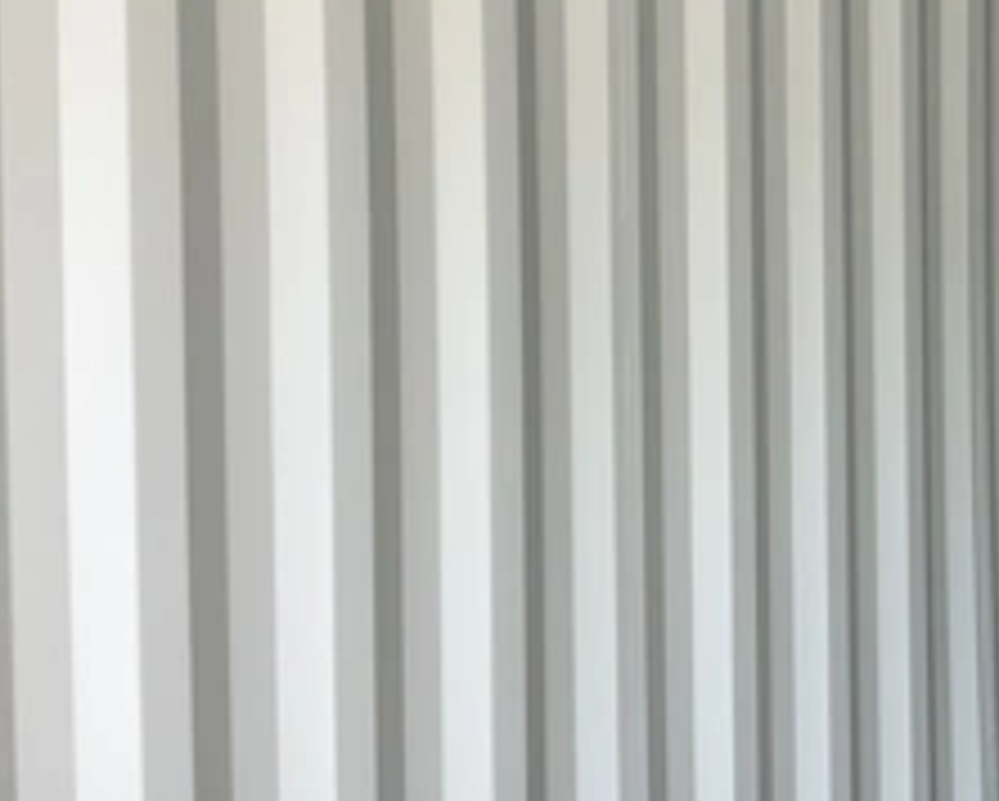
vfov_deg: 29.5
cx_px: 810
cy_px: 256
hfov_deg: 35.4
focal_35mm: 51
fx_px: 1509
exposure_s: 1/122
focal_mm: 3
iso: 20
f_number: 1.8
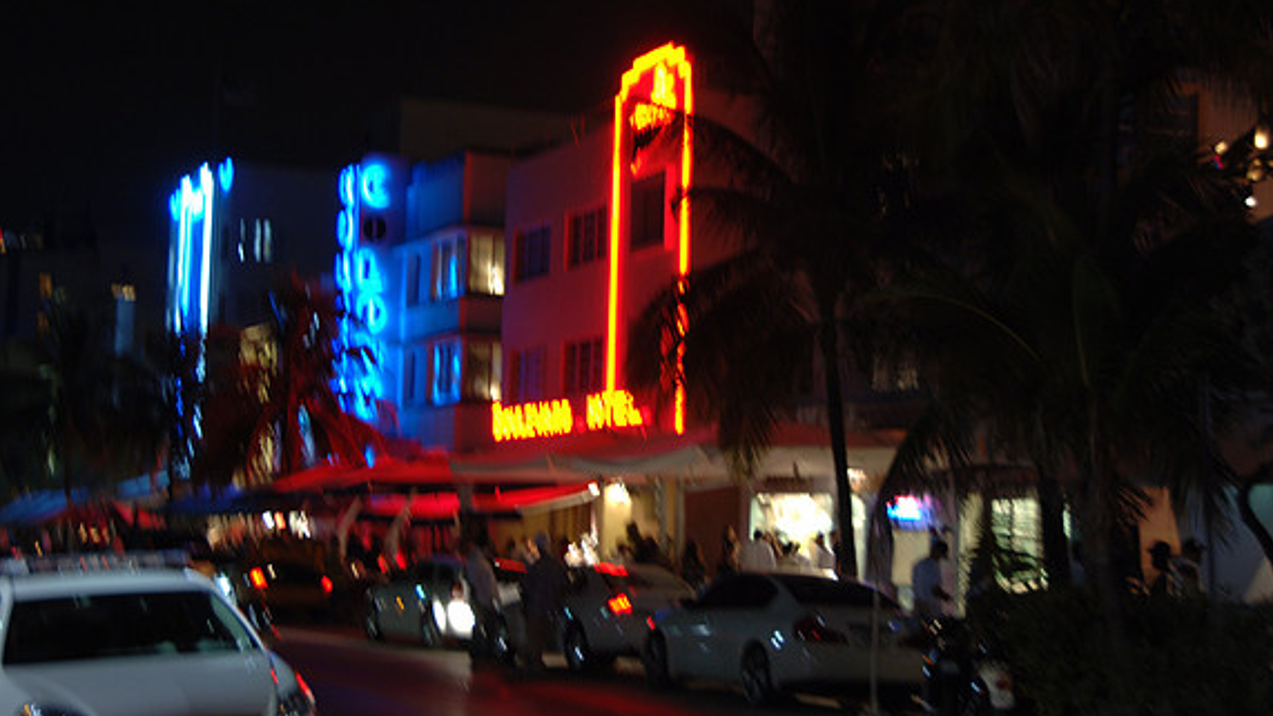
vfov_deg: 18.0
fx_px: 2261
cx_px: 640
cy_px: 291
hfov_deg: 31.4
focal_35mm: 67
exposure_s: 1/2.5
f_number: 4.5
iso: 200
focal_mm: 42
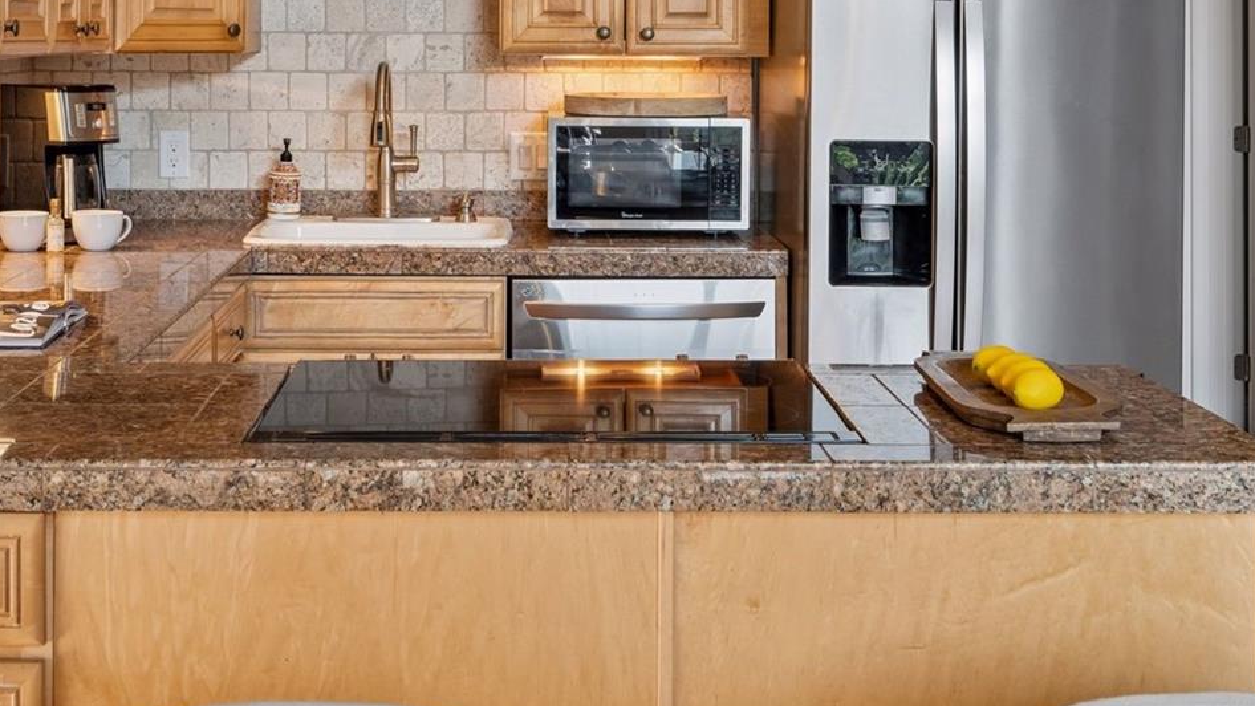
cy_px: 45
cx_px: 484
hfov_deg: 33.7
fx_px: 2063
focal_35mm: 62
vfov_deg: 19.0
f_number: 9
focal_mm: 35
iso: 400
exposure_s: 1/15
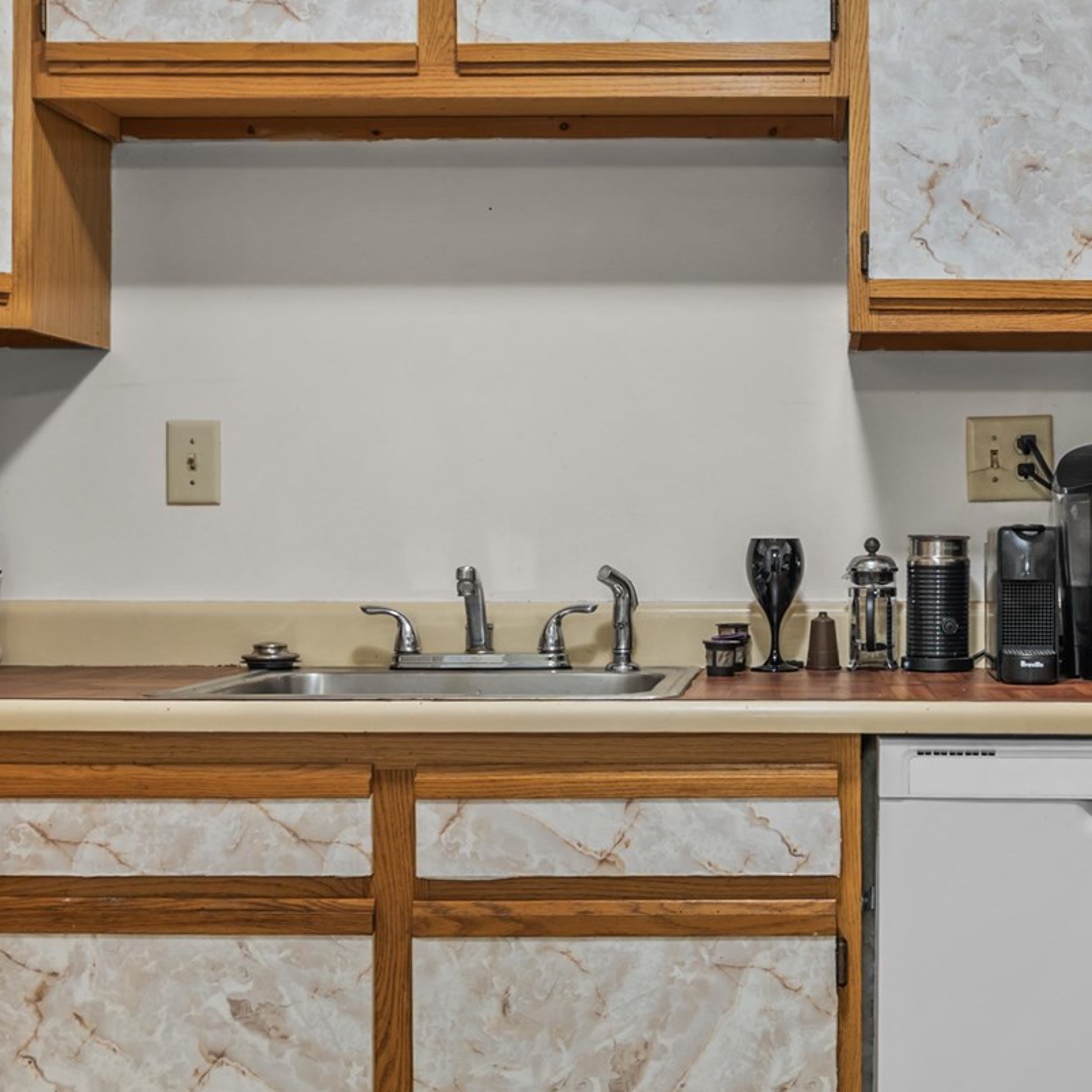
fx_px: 1856
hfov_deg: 32.2
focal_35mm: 52
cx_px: 820
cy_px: 555
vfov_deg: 32.8
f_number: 4
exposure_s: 2.5
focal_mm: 16
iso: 100
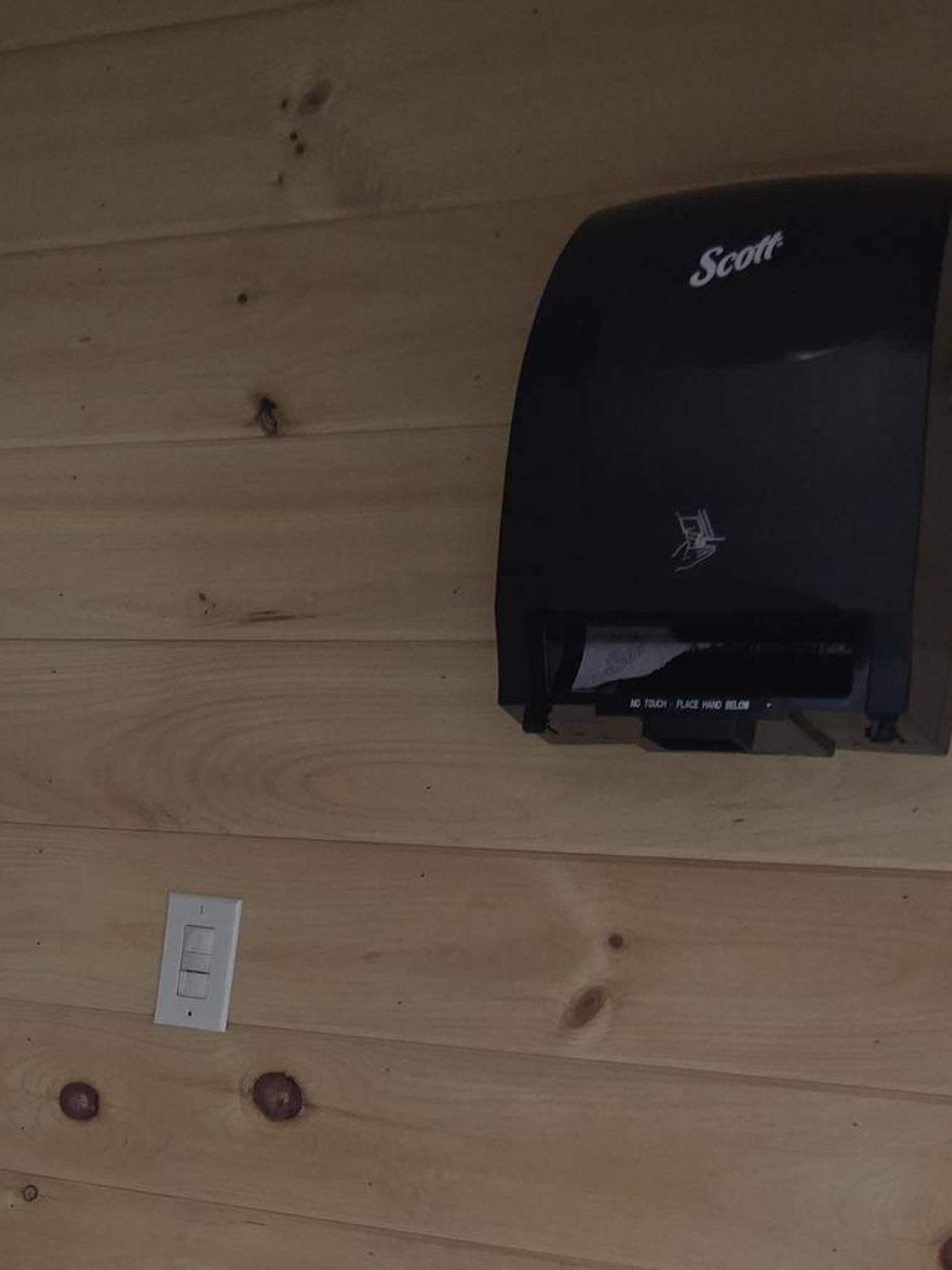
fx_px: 1907
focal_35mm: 52
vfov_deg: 32.8
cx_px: 153
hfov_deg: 27.3
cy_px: 1363
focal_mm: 6.3
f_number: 1.7
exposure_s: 1/24
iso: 1250
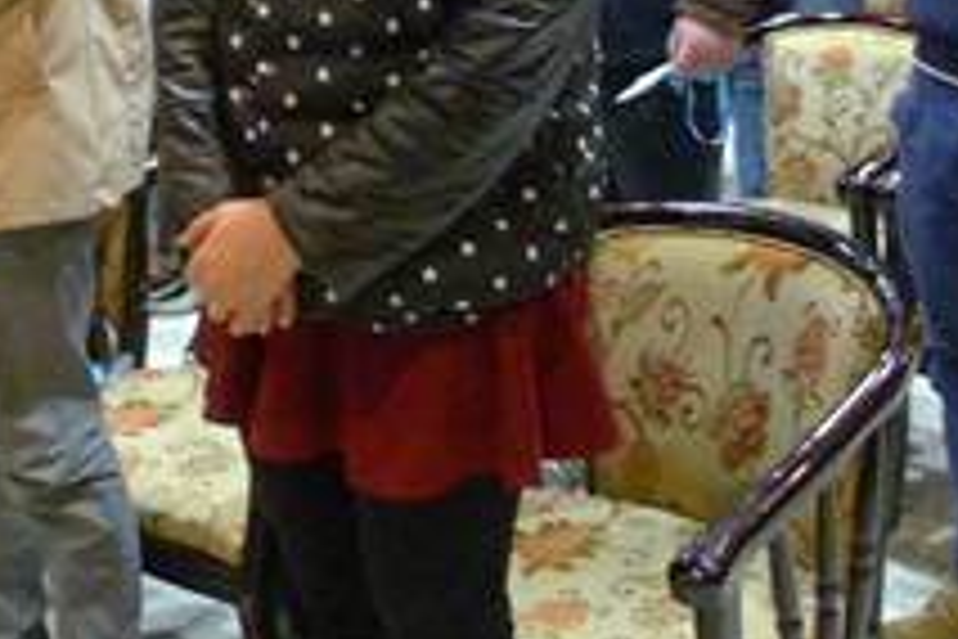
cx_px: 373
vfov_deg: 17.8
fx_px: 1916
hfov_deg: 28.0
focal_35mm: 72
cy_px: -180
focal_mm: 5.1
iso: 800
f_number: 2
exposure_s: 1/15
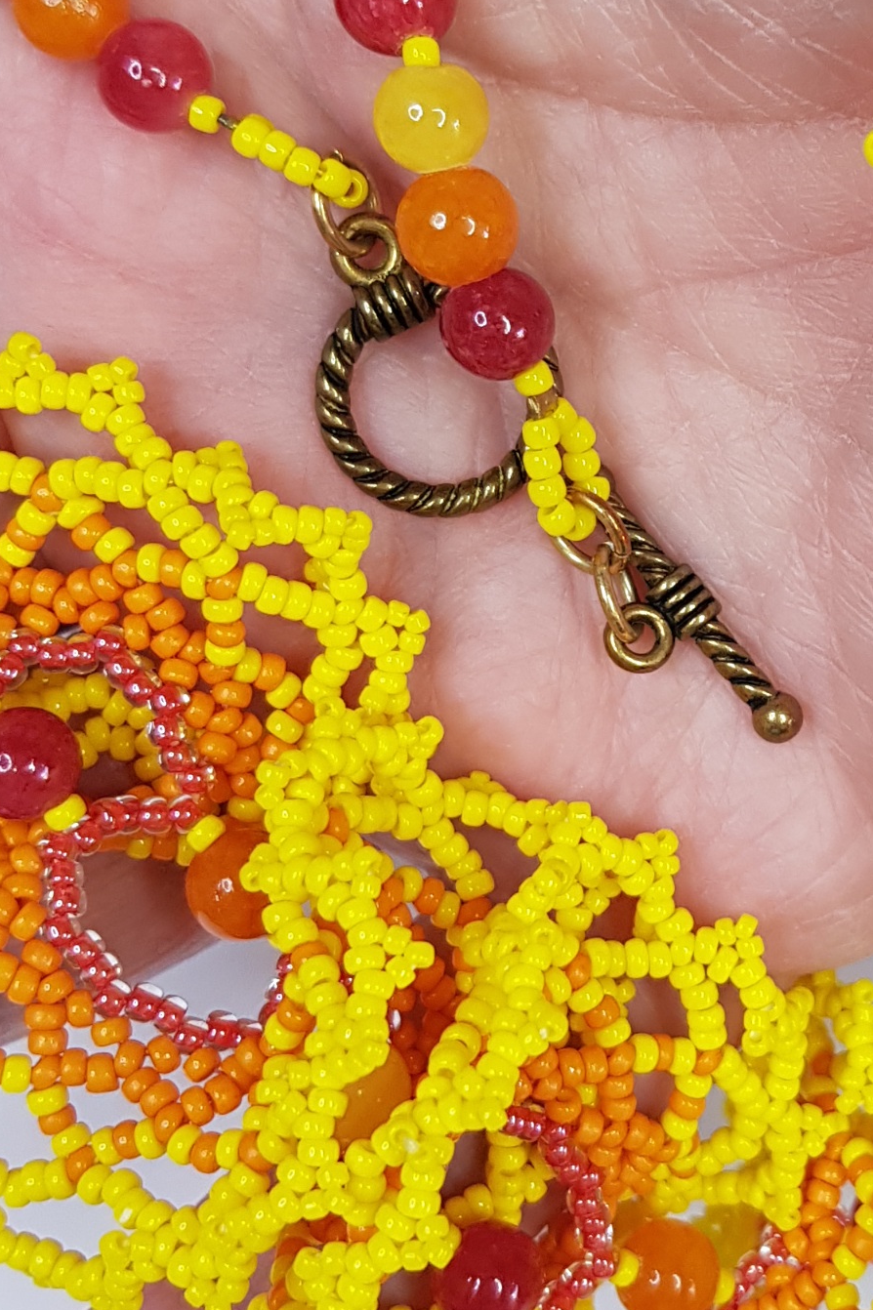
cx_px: 739
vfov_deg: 30.9
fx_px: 2365
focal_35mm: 65
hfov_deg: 20.6
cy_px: 532
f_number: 1.7
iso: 100
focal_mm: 4.3
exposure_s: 1/50
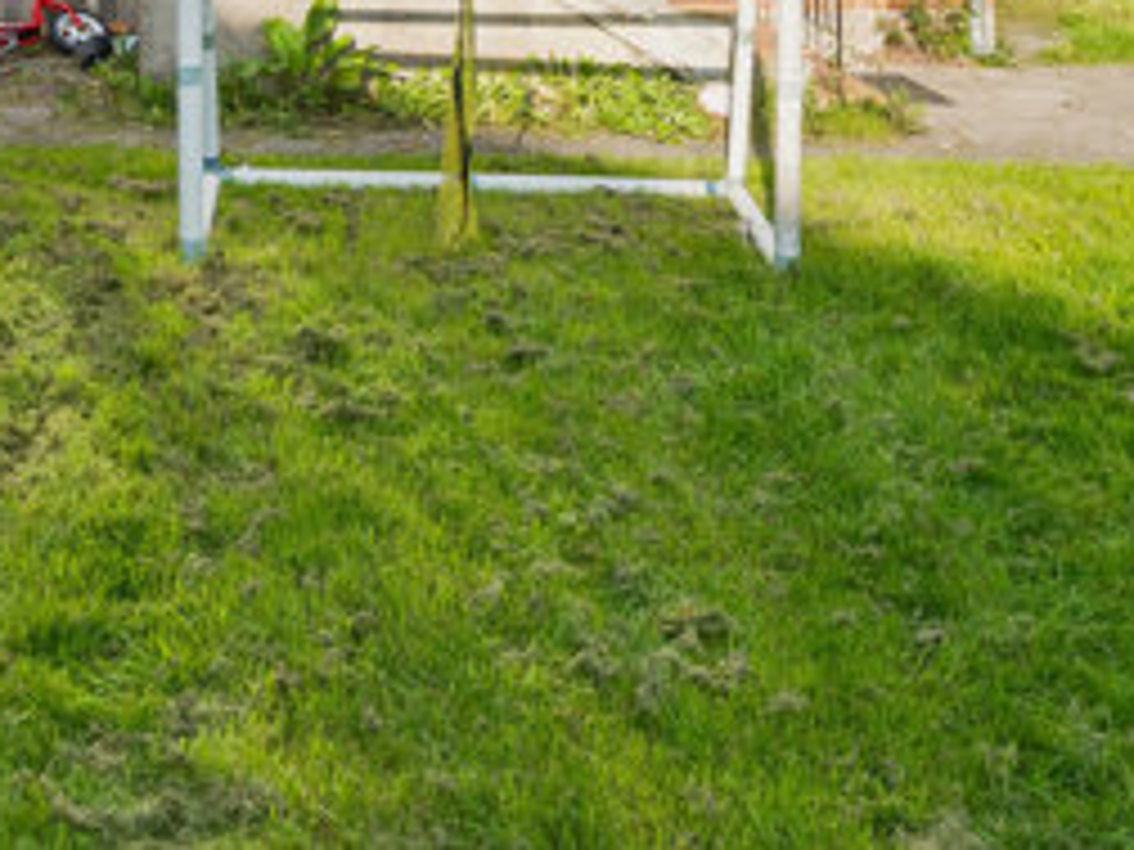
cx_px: 225
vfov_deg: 20.4
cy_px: -344
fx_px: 2097
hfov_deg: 29.6
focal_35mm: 64
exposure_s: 1/200
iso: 250
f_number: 10
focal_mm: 21
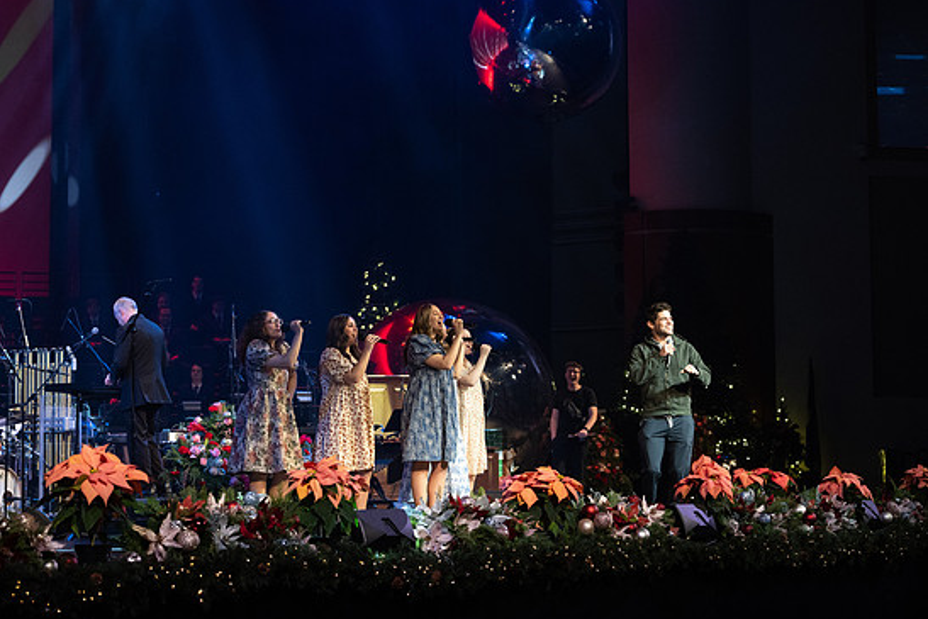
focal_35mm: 78
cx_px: 433
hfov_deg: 26.0
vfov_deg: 17.5
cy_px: 308
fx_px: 2011
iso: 2500
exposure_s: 1/250
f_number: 3.5
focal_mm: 70
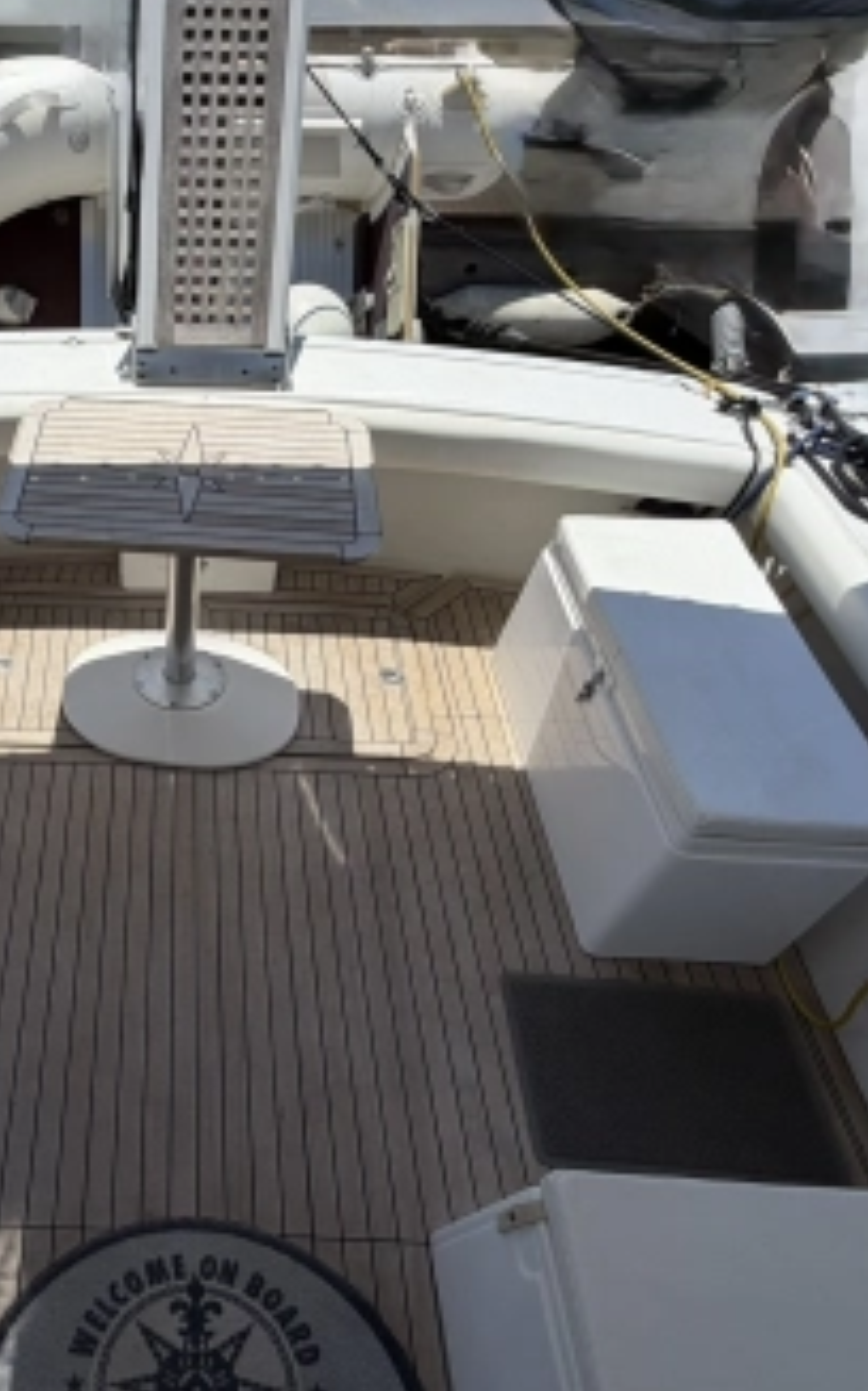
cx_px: 145
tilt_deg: -50.8
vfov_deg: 72.3
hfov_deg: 46.0
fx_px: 947
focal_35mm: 25
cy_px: 785
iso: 20
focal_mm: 2.22
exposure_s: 1/1087
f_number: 2.2
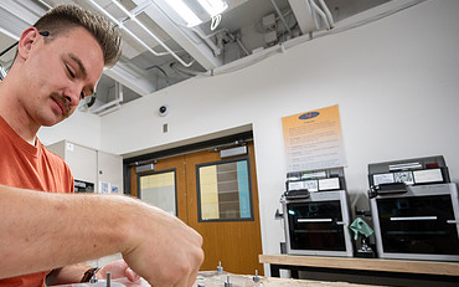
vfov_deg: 50.1
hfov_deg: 67.3
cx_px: 87
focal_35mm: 24
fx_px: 300
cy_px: 191
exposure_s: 1/250
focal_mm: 14
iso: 2500
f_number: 4
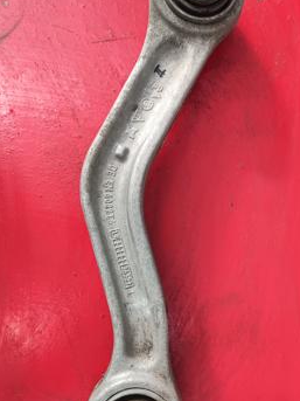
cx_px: 168
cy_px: 212
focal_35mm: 35
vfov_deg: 52.6
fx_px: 405
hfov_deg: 40.6
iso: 245
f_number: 1.79
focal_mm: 4.7
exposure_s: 1/100
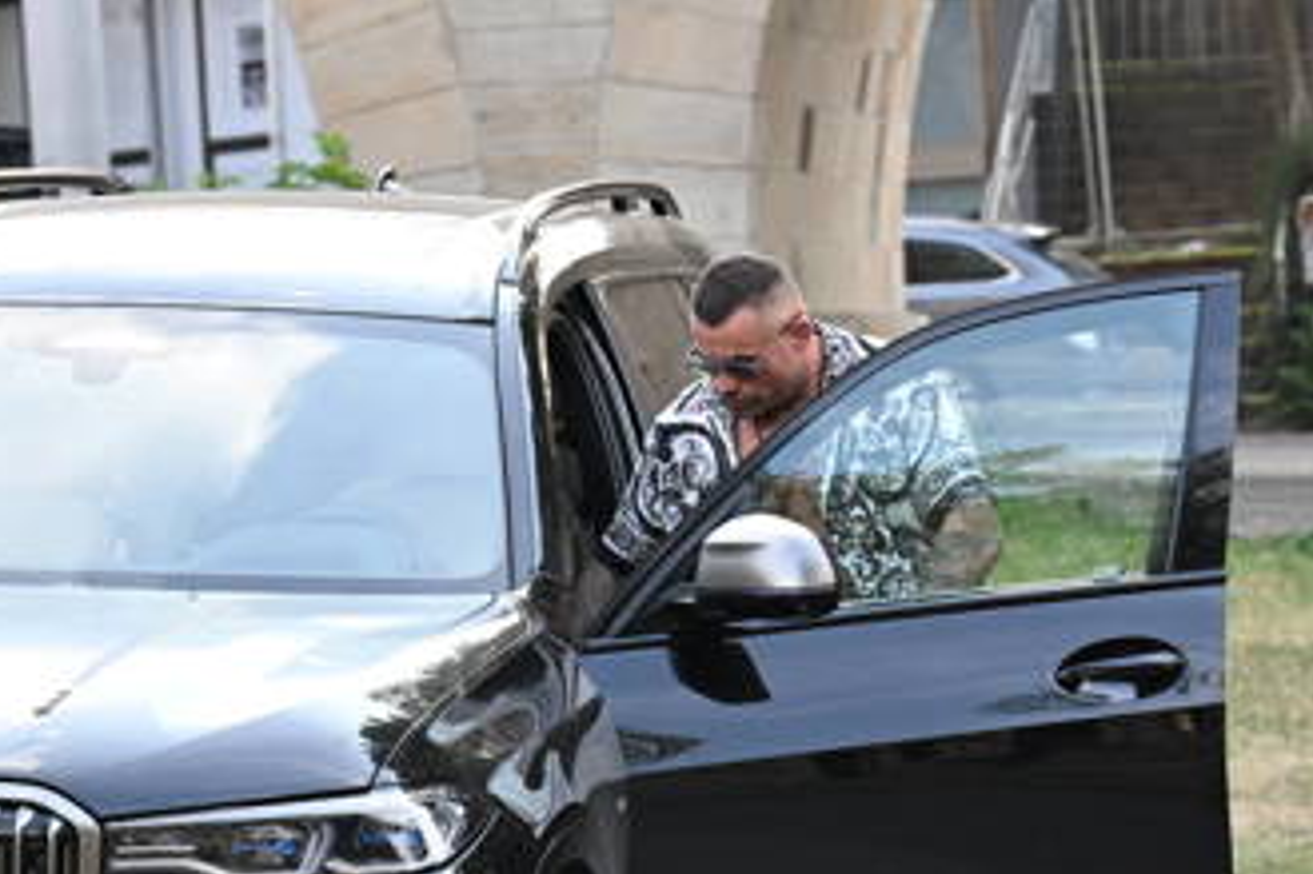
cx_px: 331
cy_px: 690
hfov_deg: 6.9
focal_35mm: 298
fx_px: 10863
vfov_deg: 4.6
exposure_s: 1/1000
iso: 2000
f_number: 5
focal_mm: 95
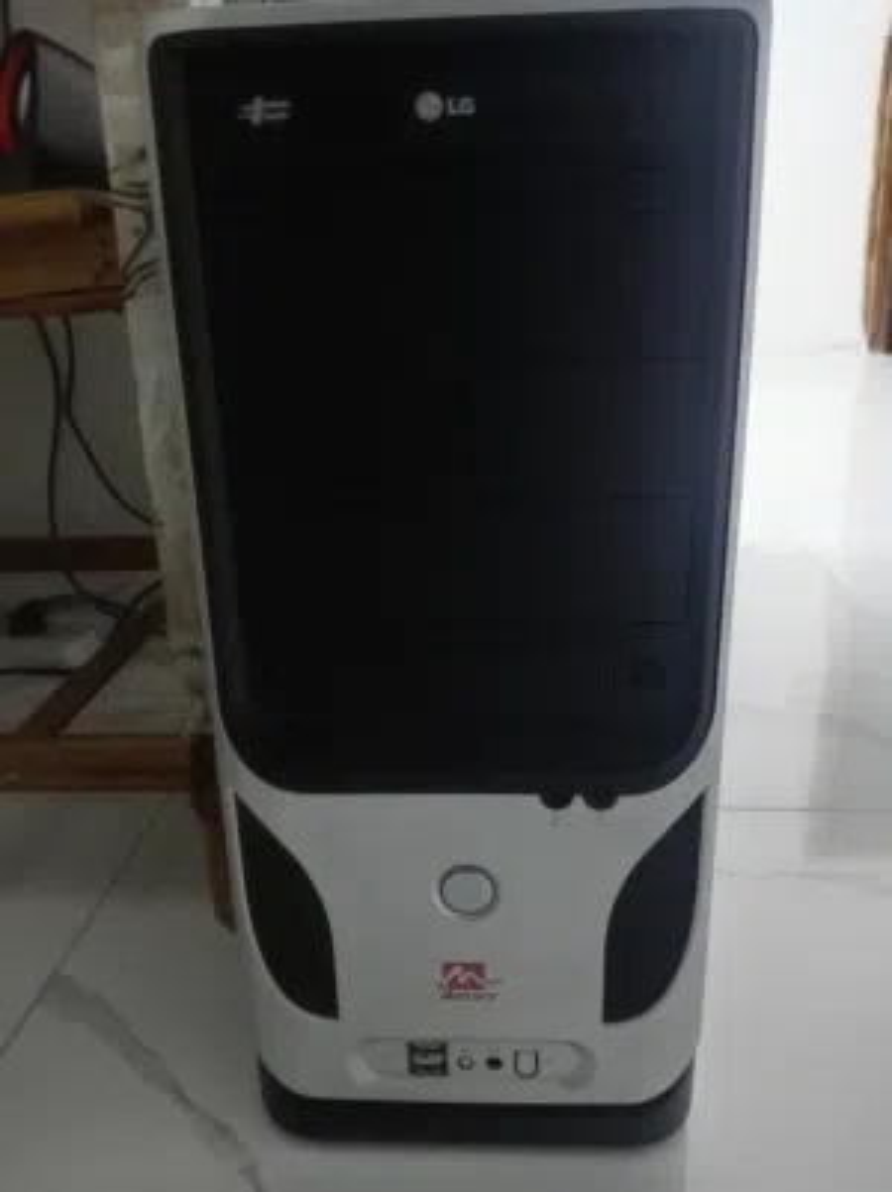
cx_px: 446
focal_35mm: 27
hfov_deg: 51.3
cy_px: 596
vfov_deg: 65.4
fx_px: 929
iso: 2370
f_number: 1.8
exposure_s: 1/16.7
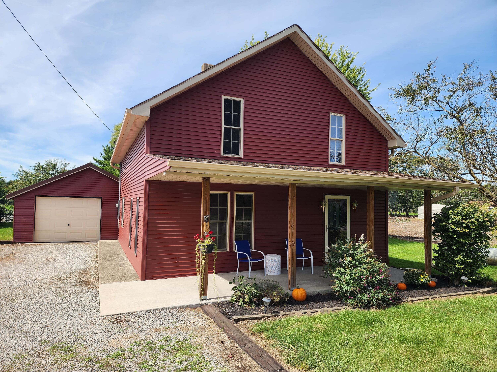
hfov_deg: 73.9
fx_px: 330
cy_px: 186
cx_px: 248
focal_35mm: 23
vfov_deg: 58.9
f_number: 1.8
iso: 12
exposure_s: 1/657
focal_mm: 6.4
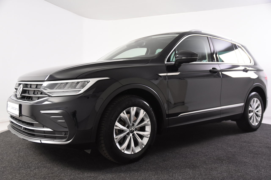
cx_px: 136
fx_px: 248
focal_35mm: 33
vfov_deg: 40.0
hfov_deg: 57.2
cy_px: 90
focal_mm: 22
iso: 1600
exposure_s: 1/60
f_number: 4
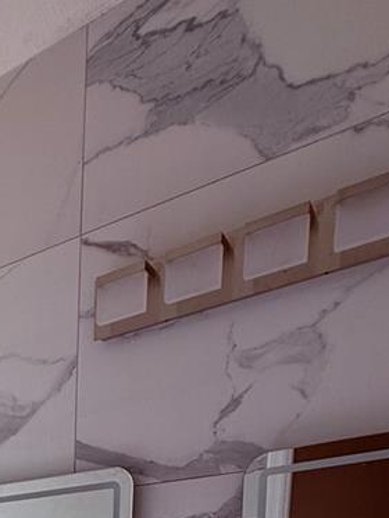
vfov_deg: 30.1
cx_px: -99
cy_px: 722
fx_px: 674
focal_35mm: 45
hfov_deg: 27.6
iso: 50
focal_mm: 2.22
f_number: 2.2
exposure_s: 1/157
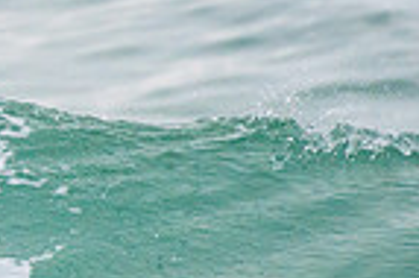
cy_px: 3
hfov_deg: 0.8
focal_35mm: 2491
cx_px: -527
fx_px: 28959
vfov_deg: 0.6
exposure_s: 1/1250
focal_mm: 500
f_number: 5.6
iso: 900
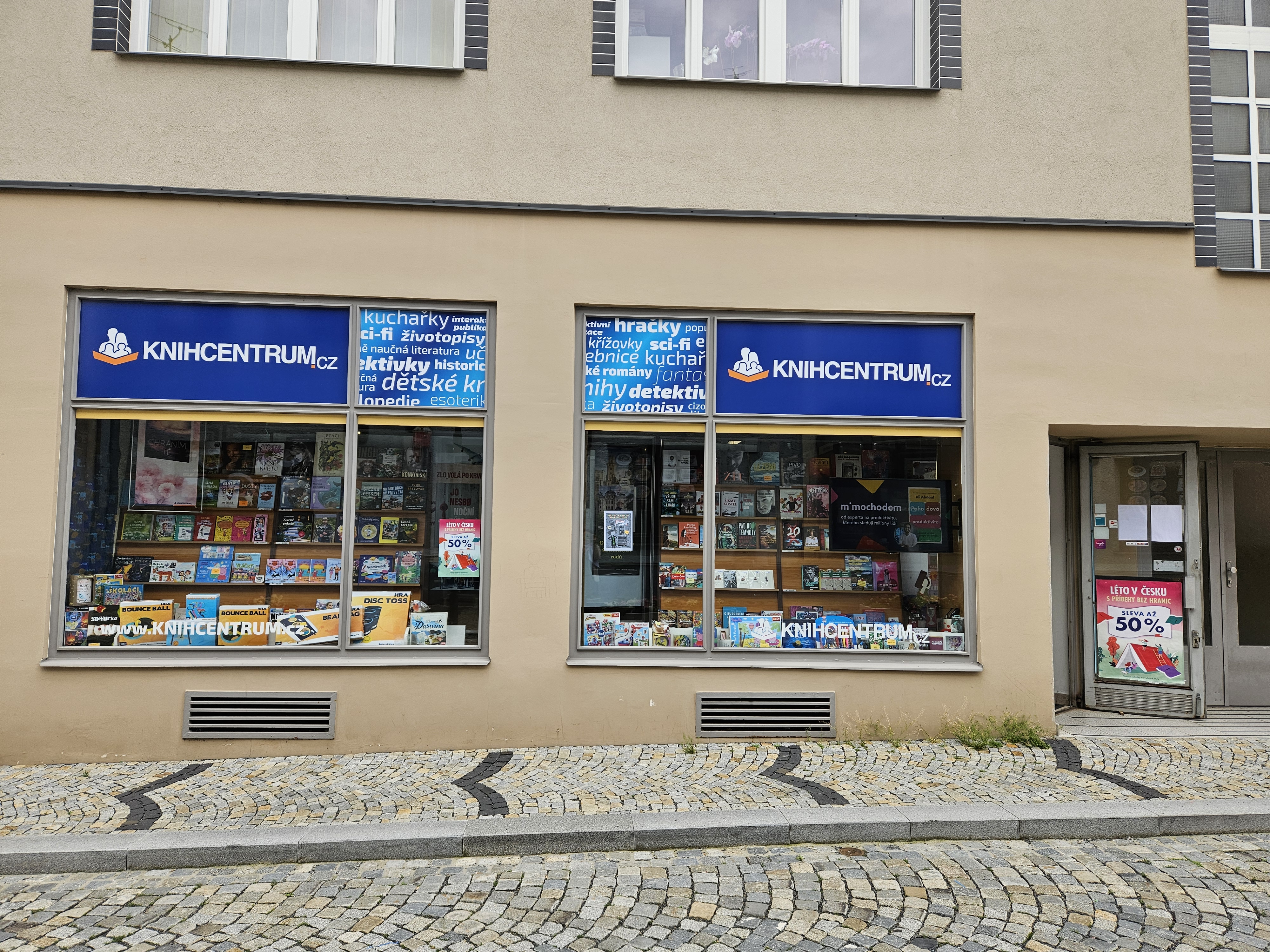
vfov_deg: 58.9
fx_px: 844
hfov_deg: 73.9
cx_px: 635
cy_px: 476
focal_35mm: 23
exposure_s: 1/719
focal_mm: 5.4
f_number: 1.8
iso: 64
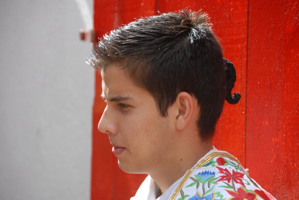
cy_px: 100
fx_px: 1871
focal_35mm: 225
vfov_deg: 6.1
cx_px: 150
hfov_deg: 9.1
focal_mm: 150
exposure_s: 1/250
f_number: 5.6
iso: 200
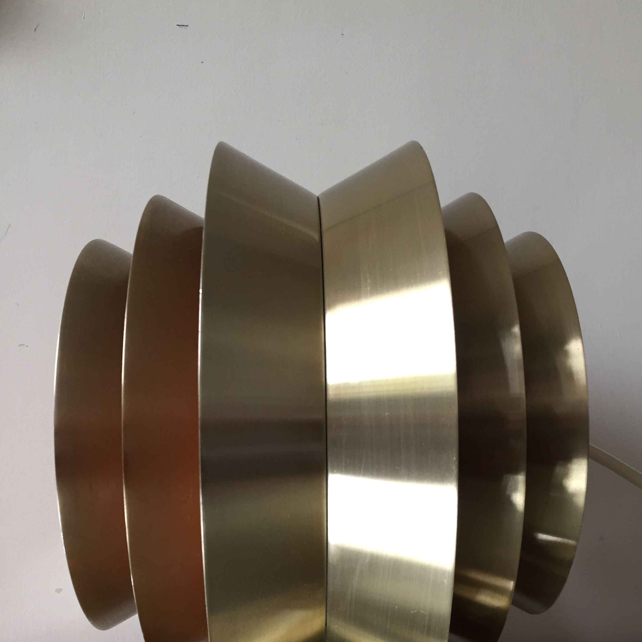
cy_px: 429
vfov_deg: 46.5
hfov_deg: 47.2
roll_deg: +0.3
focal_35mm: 35
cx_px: 327
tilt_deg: +5.2
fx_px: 734
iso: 64
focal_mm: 4.15
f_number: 2.2
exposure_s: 1/33
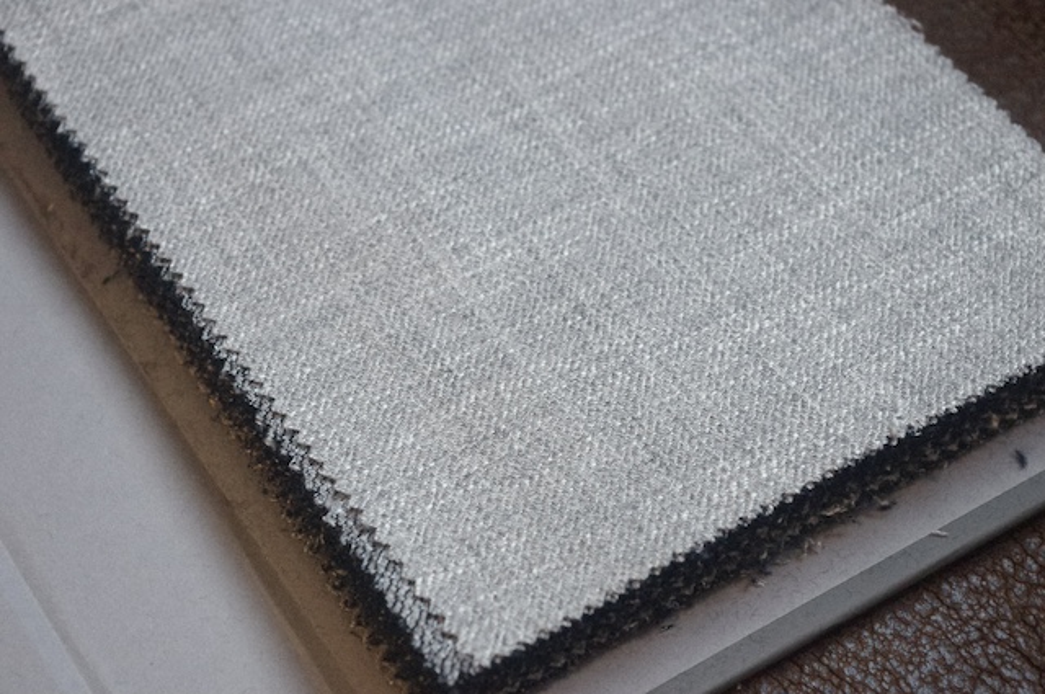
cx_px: 522
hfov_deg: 24.8
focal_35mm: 82
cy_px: 347
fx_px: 2377
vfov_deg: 16.6
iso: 6400
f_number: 8
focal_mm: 55
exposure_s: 1/125
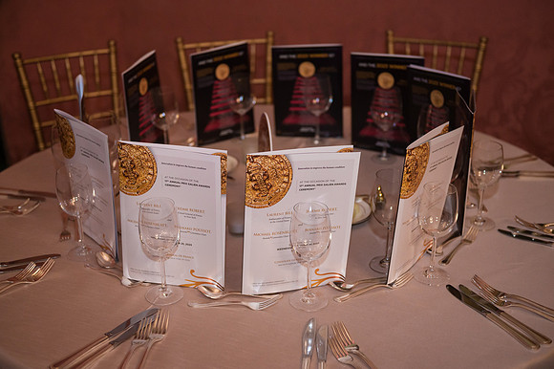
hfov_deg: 43.4
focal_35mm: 45
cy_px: 182
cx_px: 278
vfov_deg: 29.7
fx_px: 695
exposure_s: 1/200
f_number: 3.2
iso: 1600
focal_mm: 44
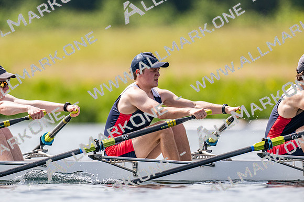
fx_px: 7595
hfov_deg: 2.3
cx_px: 152
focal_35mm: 900
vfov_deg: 1.5
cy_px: 101
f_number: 4
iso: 200
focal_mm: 600
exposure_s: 1/2500
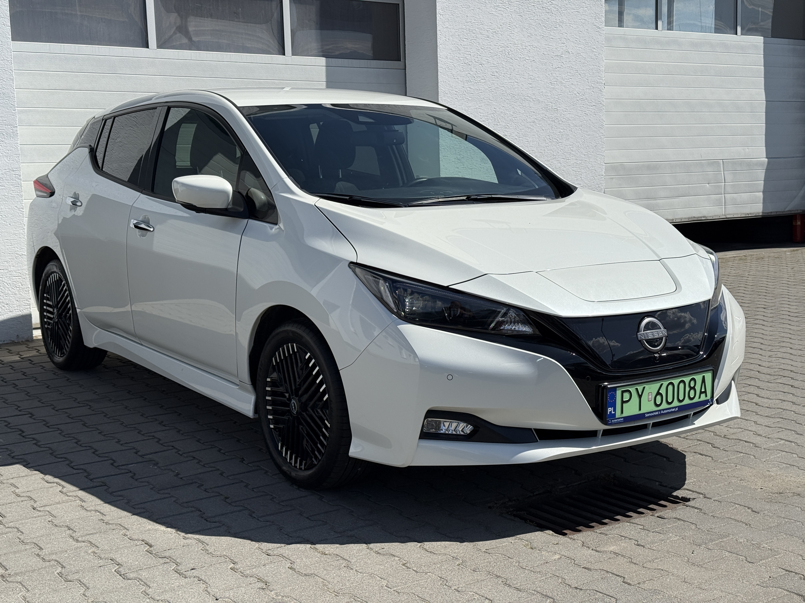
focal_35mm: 48
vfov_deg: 30.3
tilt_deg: -6.6
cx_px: 402
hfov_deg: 39.7
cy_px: 302
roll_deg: +1.2
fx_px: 1116
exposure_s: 1/8772
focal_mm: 6.76
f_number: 1.78
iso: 64
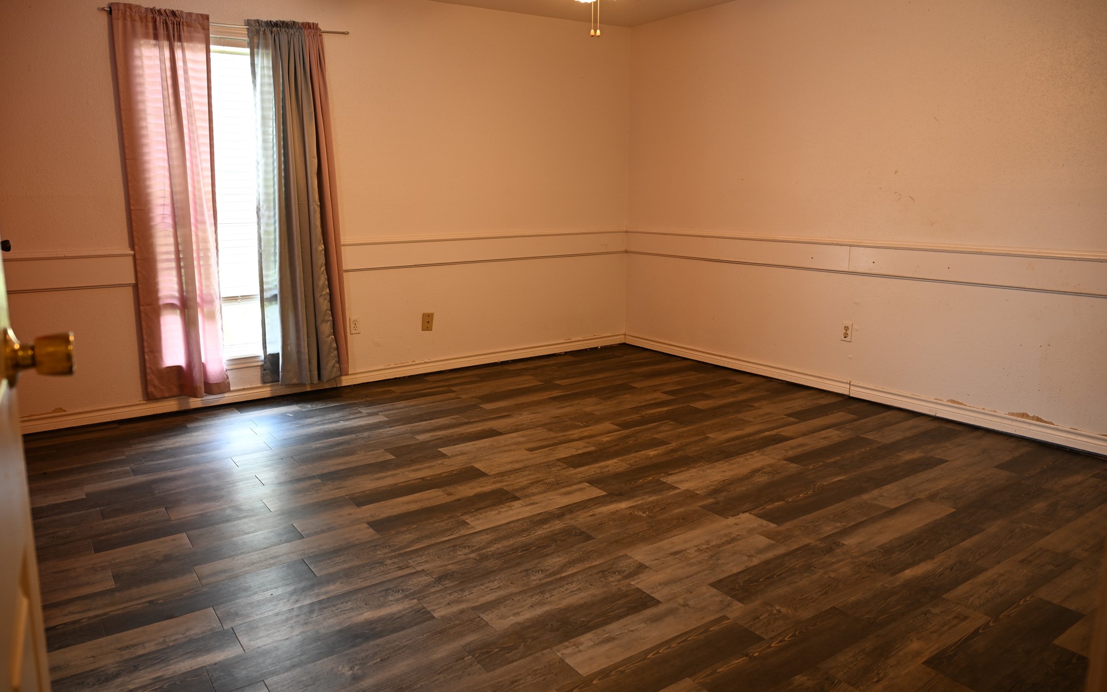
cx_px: 526
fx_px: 784
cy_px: 318
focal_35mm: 26
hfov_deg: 70.4
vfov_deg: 47.6
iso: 360
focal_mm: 24
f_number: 4
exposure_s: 1/25
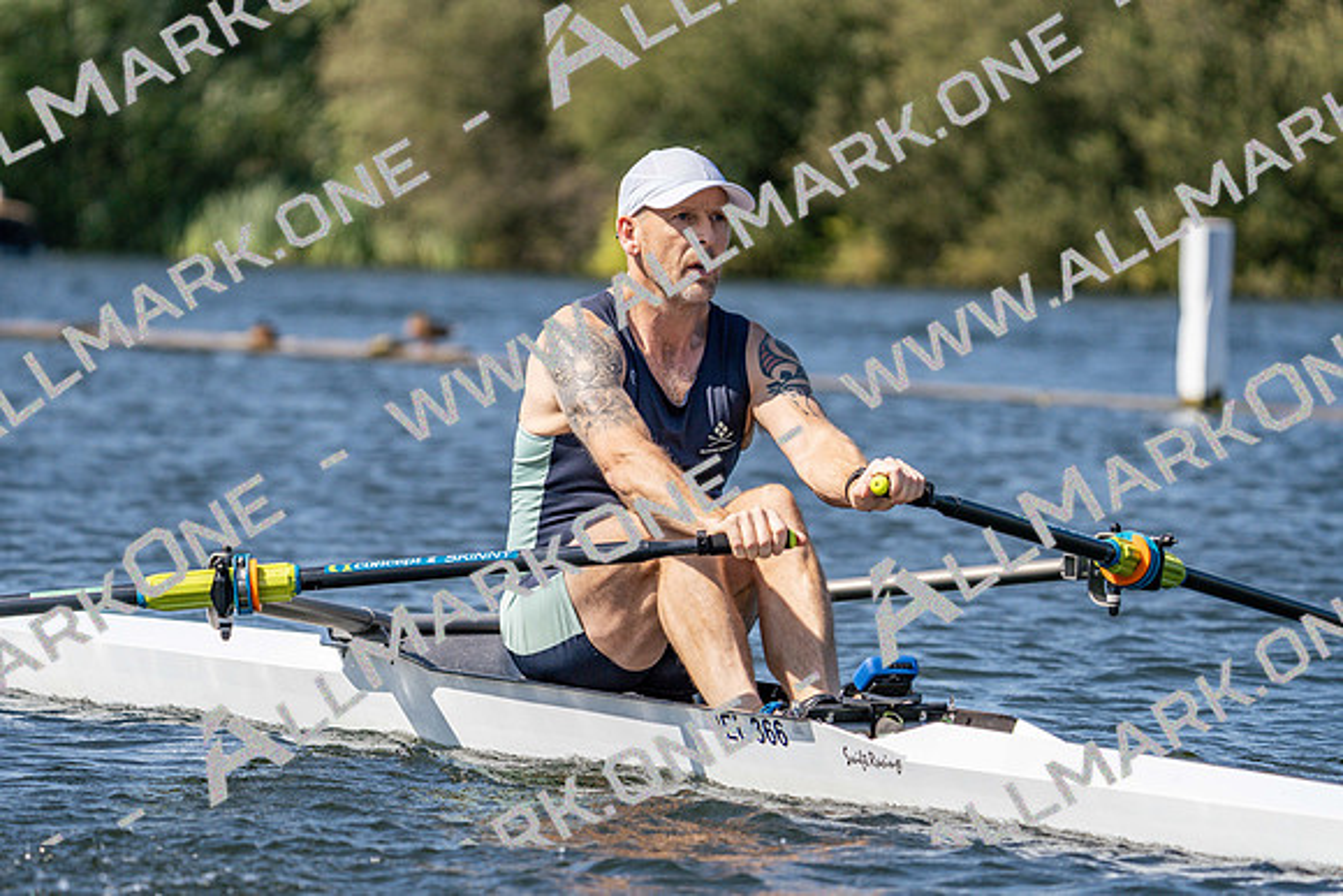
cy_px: 448
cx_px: 672
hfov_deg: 8.0
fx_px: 9589
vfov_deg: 5.4
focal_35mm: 257
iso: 250
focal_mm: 257
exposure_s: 1/2000
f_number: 5.6
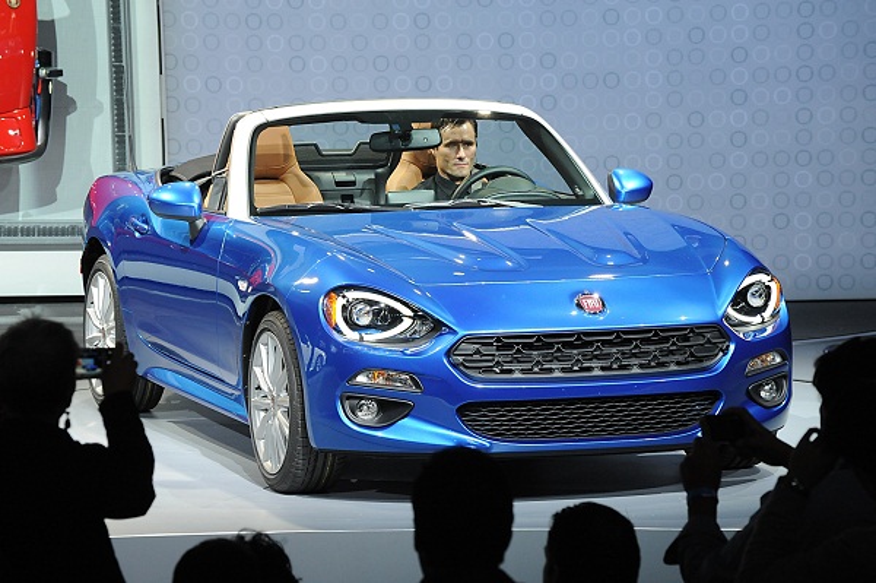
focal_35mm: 165
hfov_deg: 12.5
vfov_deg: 8.3
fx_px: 4012
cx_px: 438
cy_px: 292
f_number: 8
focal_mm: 165
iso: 2500
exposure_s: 1/160
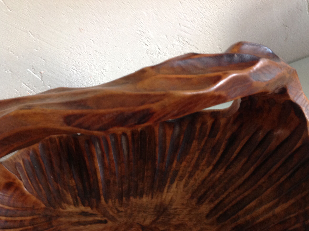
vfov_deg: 40.6
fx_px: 312
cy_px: 116
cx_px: 154
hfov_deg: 52.7
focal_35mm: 35
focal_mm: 4.28
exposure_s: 1/15
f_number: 2.4
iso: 160
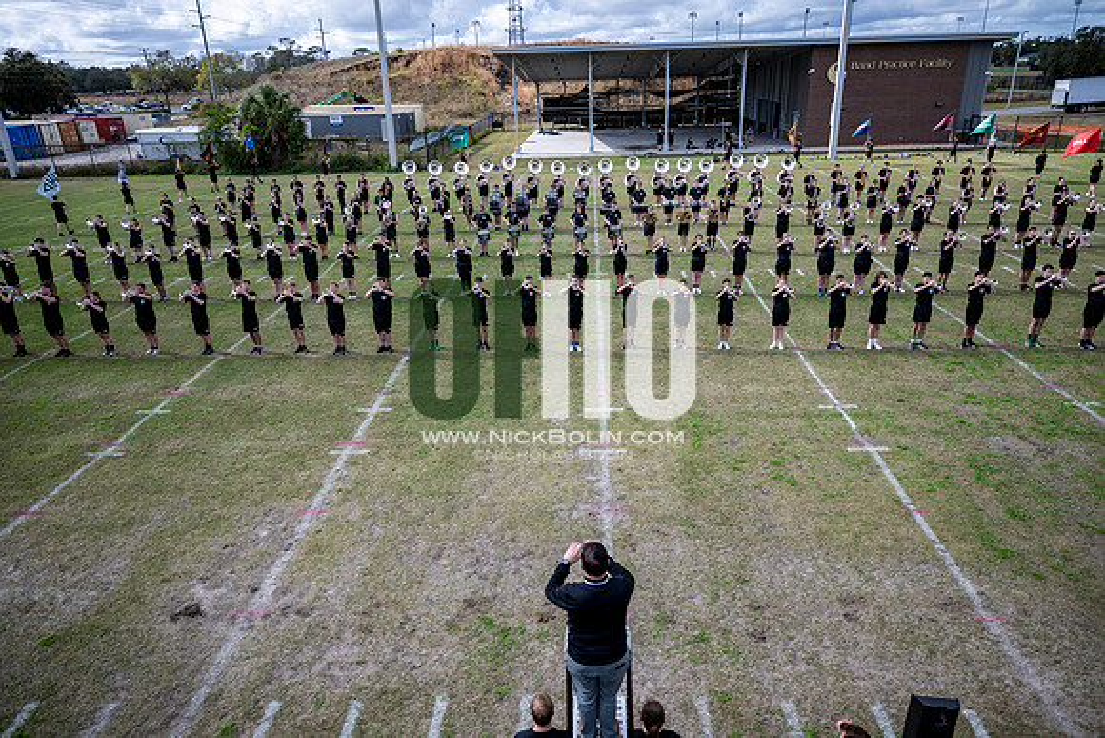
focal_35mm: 24
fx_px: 737
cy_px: 369
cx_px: 552
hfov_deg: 73.7
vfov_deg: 53.2
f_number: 2.8
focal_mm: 24
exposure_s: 1/1250
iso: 100
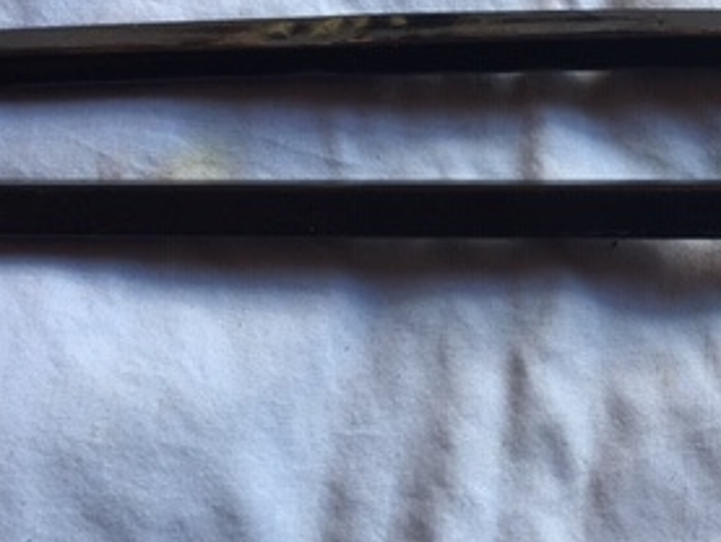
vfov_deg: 21.9
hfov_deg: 28.4
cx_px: 573
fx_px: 1396
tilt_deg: -80.0
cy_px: 221
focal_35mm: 67
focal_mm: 4.15
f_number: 2.2
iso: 40
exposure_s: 1/100
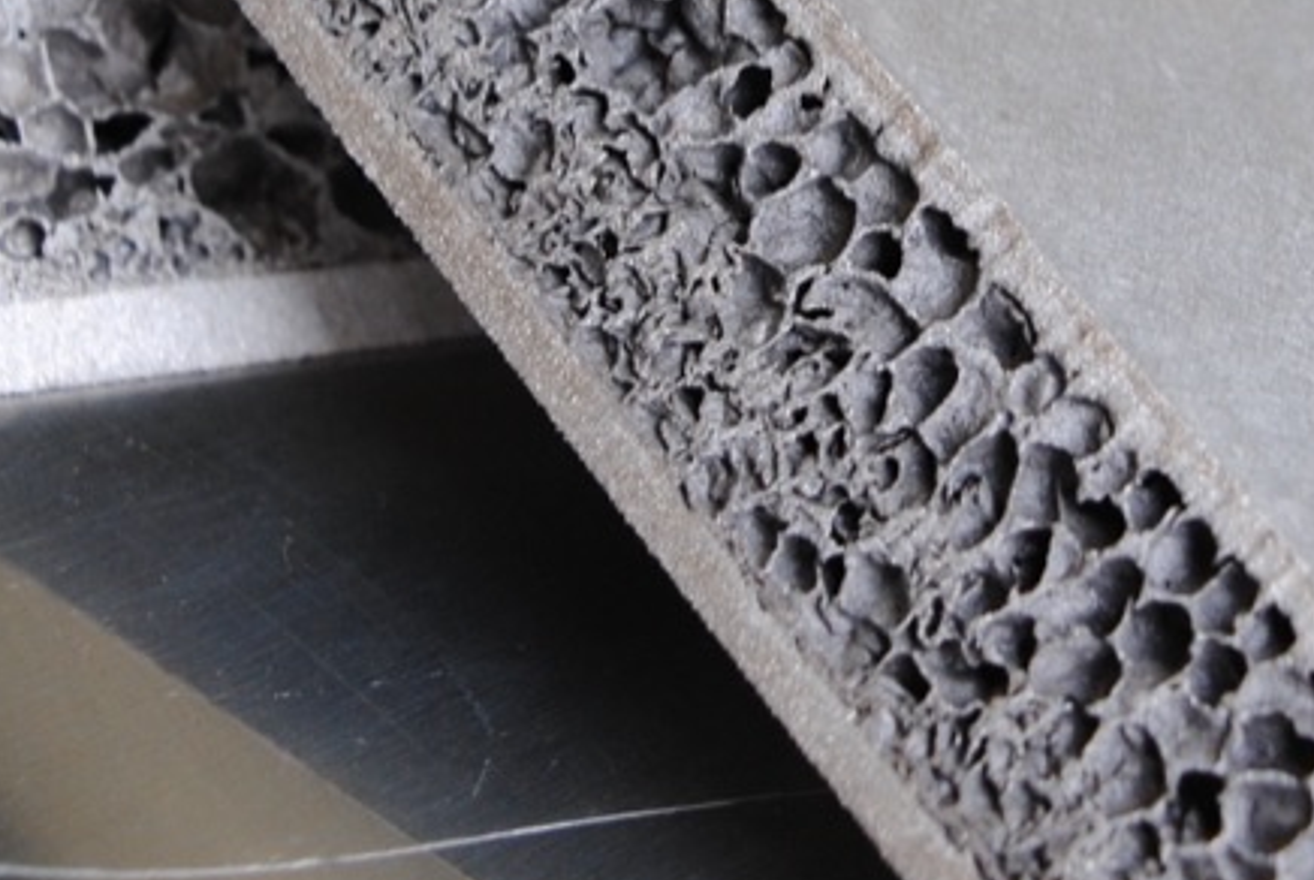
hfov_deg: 18.4
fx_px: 4020
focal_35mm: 110
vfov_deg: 12.3
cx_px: 989
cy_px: -17
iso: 220
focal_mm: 20
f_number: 3.8
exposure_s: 1/60
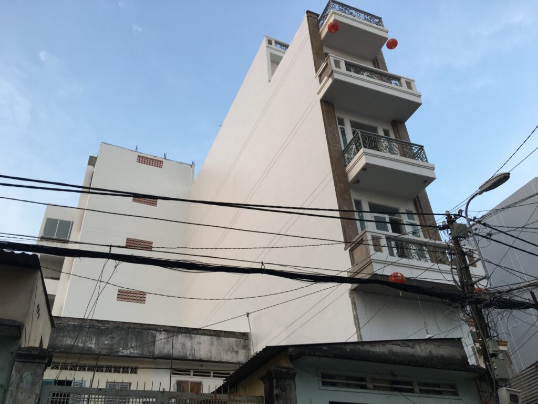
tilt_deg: +35.7
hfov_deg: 61.7
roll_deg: +3.1
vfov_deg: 48.2
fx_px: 451
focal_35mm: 29
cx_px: 269
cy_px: 202
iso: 32
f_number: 2.2
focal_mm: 4.15
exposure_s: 1/100
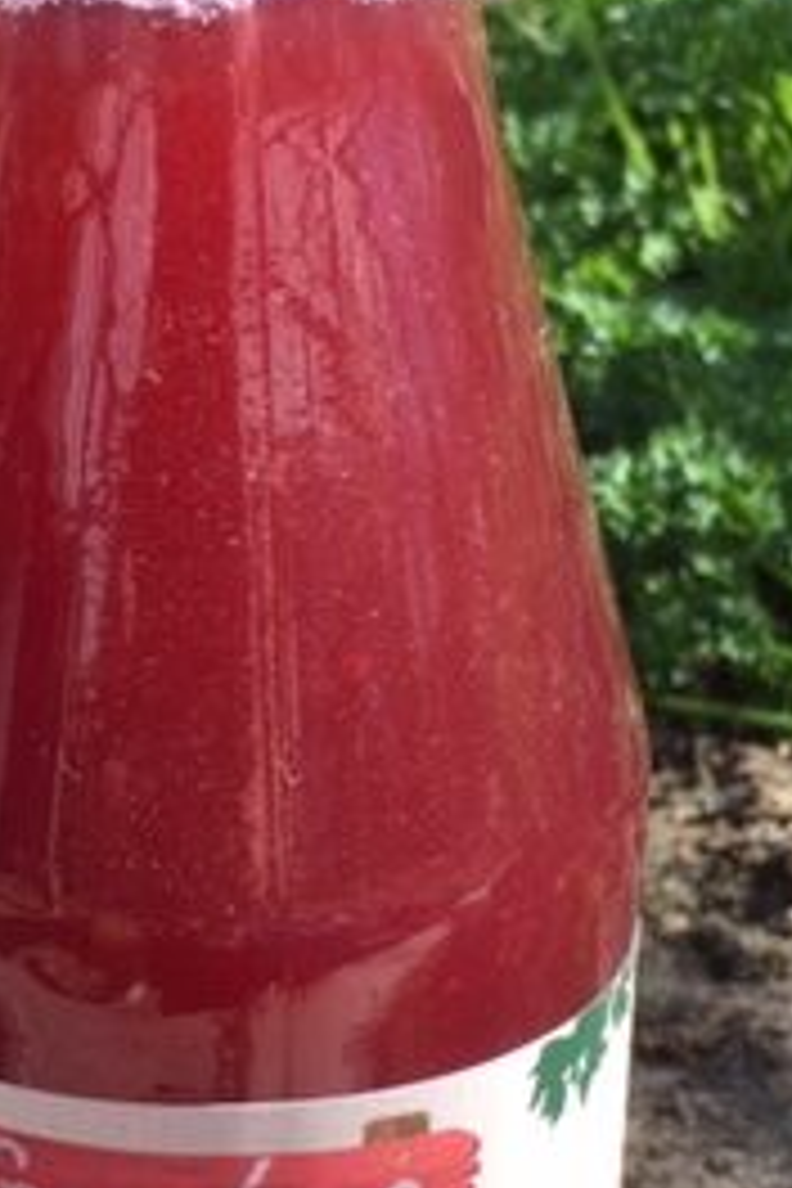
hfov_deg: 18.6
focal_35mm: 73
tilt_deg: -24.3
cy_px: 796
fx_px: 2409
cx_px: 270
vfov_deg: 27.5
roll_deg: +3.4
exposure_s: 1/608
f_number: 2.2
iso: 32
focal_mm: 4.15
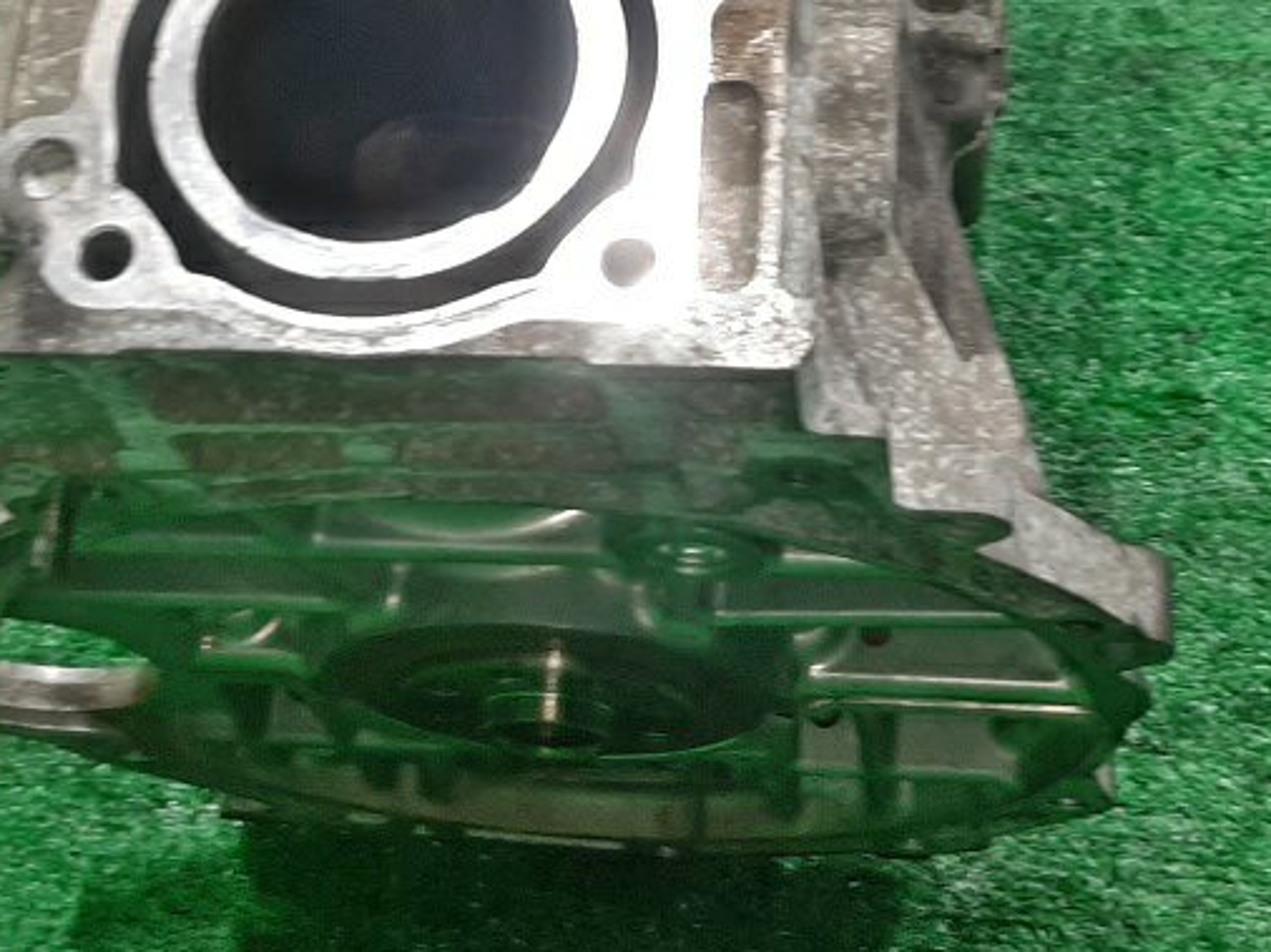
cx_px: 492
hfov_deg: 26.3
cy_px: 70
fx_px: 2716
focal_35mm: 74
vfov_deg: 19.5
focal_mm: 3.93
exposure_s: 1/50
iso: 87
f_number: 1.7
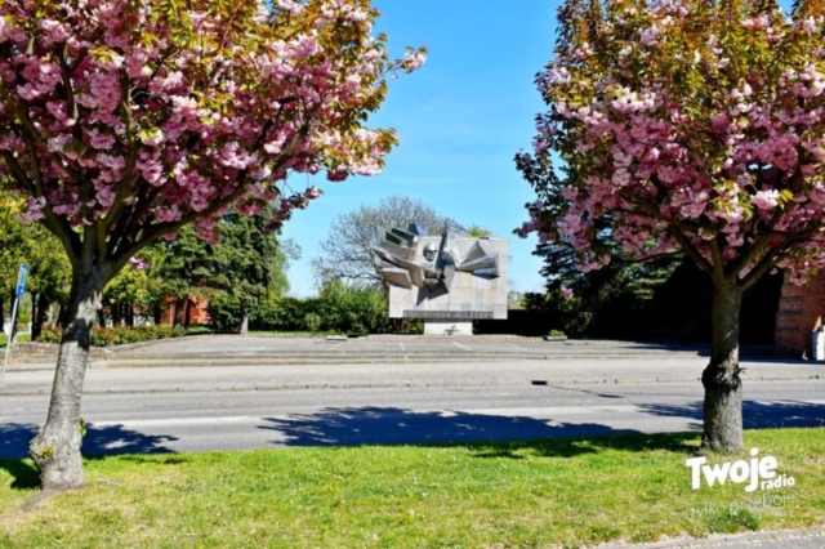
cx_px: 412
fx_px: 825
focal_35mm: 36
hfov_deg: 53.2
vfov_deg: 36.8
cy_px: 274
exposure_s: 1/2000
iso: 400
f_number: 7.1
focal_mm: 24
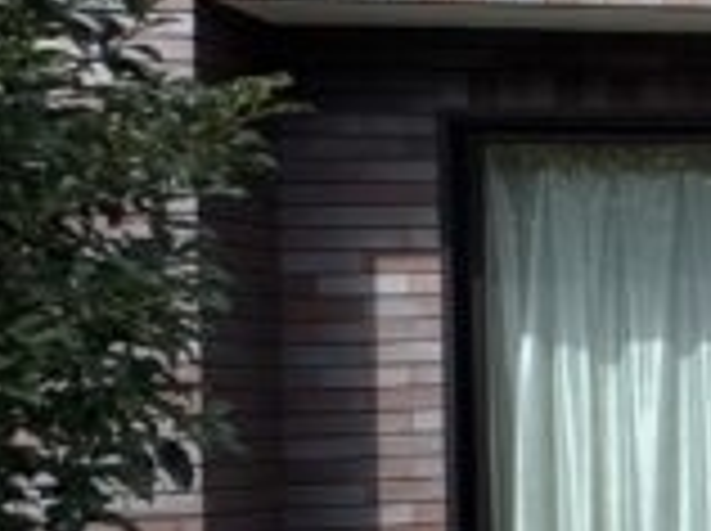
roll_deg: +3.3
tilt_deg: +2.2
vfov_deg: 16.2
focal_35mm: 91
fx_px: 1866
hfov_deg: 12.5
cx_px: 1980
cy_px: 328
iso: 40
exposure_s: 1/849
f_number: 2.2
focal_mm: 2.22
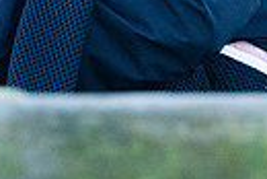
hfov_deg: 1.9
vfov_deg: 1.3
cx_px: 137
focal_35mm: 1062
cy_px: -230
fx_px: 7885
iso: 1250
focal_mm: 170
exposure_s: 1/1250
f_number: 3.5
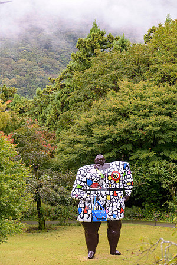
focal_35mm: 66
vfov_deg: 30.5
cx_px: 88
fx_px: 487
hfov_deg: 20.6
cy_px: 132
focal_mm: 66
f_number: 4
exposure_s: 1/160
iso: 160
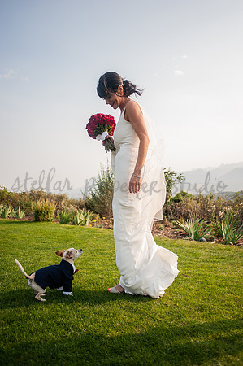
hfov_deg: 46.3
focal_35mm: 28
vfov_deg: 65.5
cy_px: 183
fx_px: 284
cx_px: 122
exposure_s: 1/2500
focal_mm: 28
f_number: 2.8
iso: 400
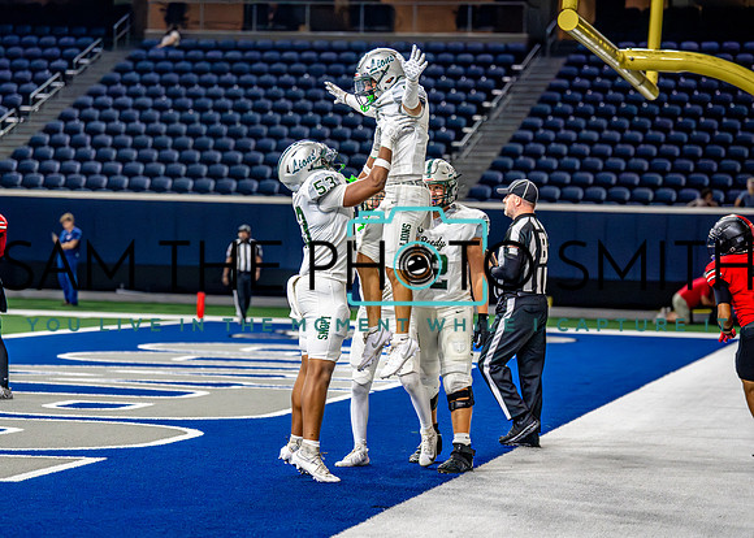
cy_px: 290
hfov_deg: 14.7
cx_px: 392
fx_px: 2932
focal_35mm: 137
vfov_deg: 10.5
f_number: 2.8
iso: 5000
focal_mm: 118
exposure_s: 1/2000
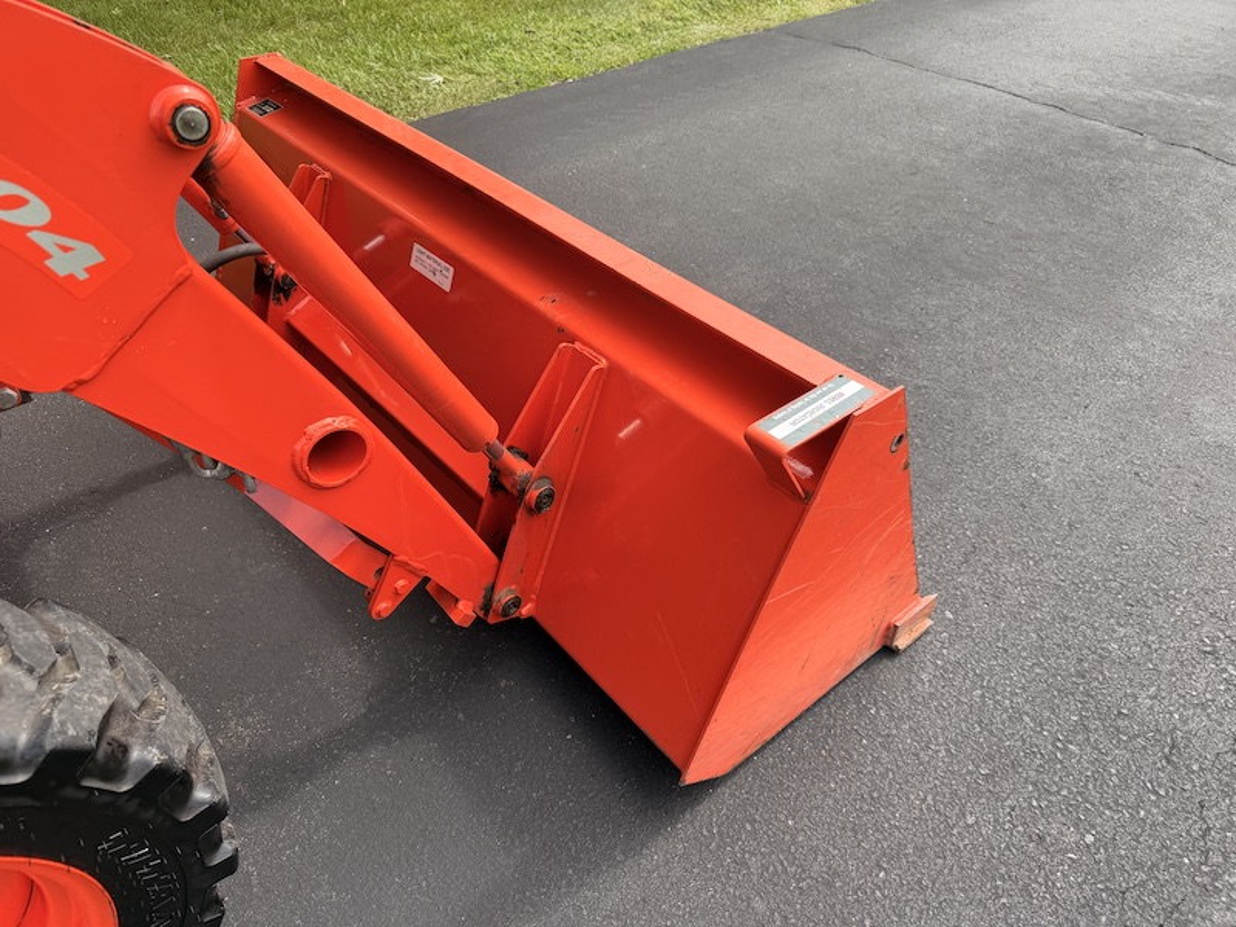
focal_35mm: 24
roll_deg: -2.0
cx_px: 618
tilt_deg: -41.0
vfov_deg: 56.8
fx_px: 857
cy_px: 464
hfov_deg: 71.6
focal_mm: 6.76
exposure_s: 1/1727
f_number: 1.78
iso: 100
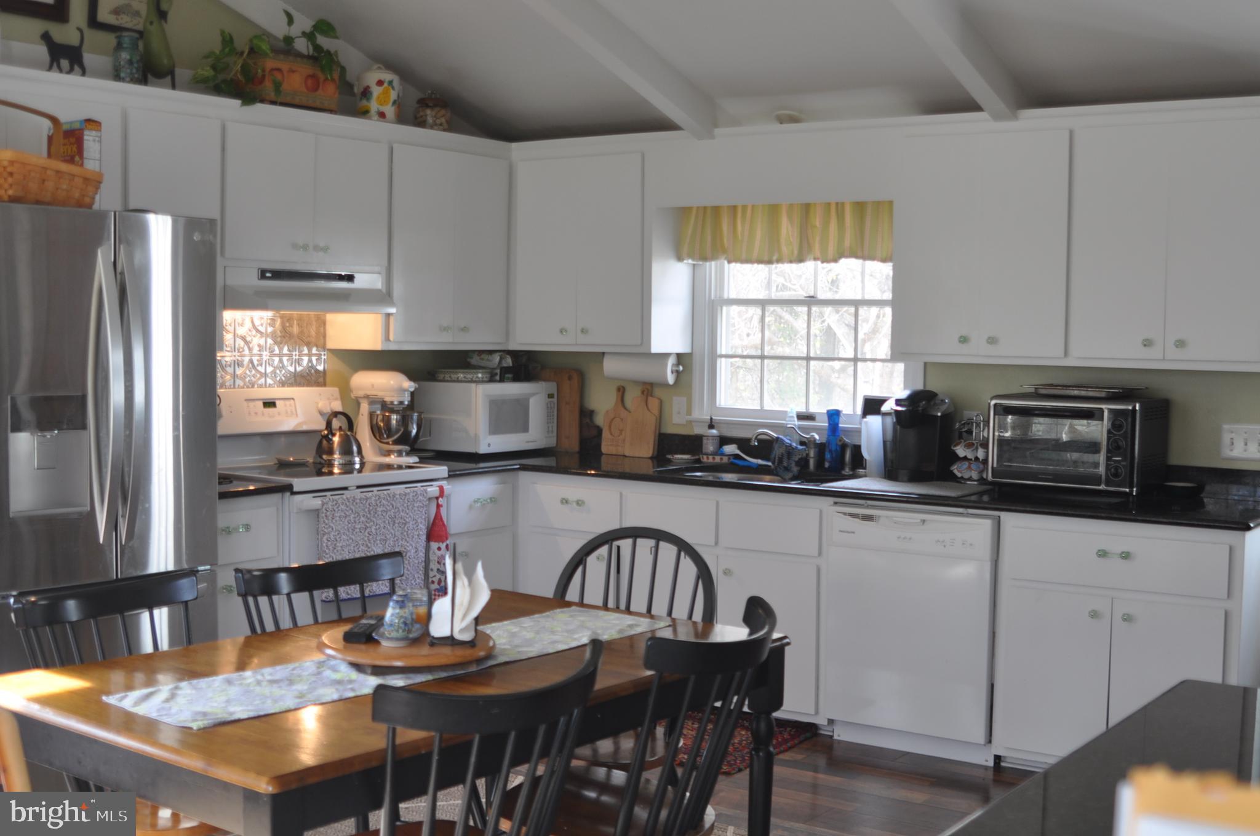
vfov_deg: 31.8
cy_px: 418
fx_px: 1468
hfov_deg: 46.5
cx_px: 630
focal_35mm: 42
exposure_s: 1/40
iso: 200
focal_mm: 28
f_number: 3.2
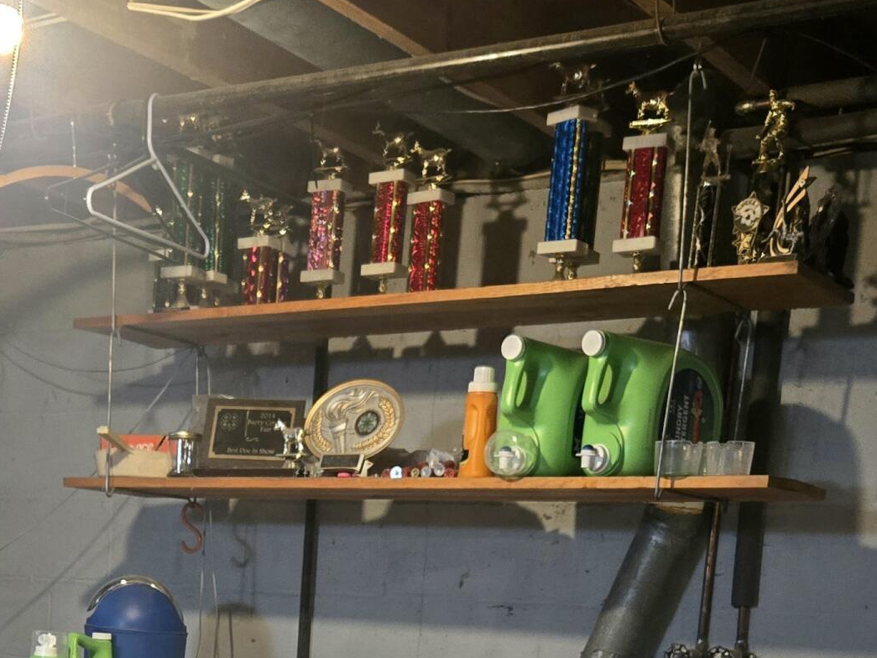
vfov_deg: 20.2
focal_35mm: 66
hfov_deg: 28.8
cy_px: 882
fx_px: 1672
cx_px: 190
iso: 500
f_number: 1.8
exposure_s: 1/60.2
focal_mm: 5.4
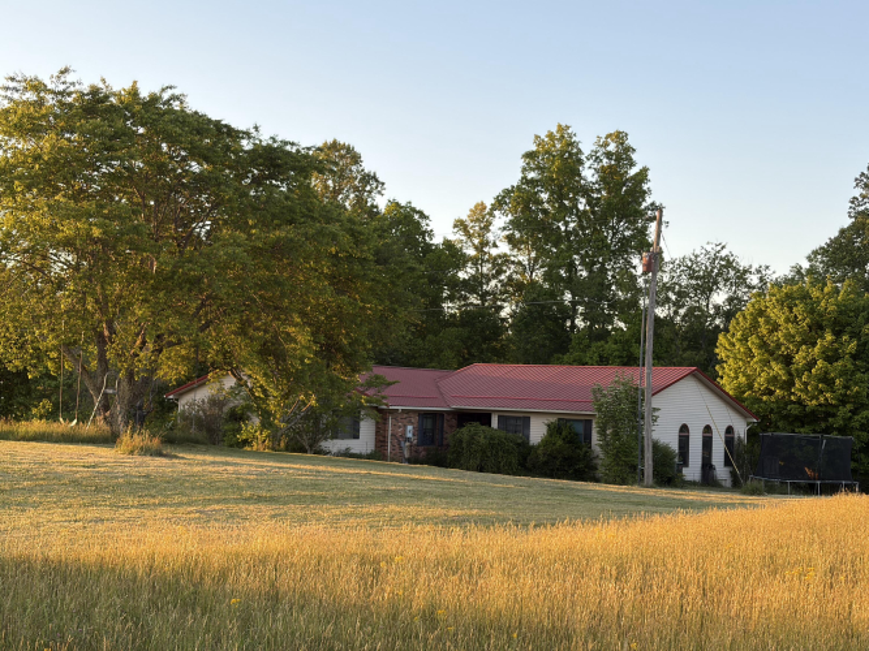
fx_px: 1305
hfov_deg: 36.8
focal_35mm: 52
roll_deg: -1.6
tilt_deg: +3.7
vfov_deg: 28.0
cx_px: 434
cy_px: 326
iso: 32
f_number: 1.6
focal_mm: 5.96
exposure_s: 1/379
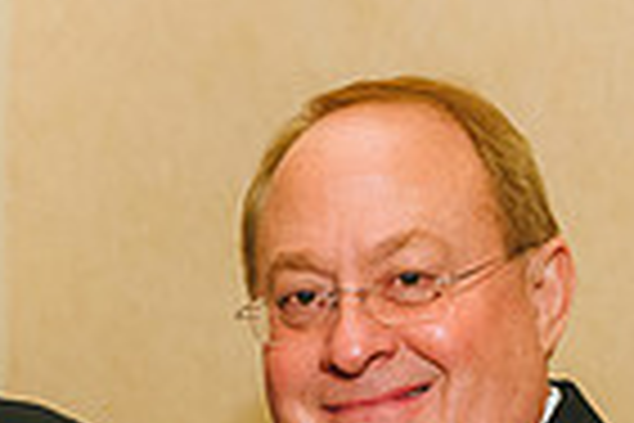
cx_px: -94
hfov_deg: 17.7
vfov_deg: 11.8
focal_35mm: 111
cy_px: 614
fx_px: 1955
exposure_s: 1/125
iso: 3200
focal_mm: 27
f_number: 4
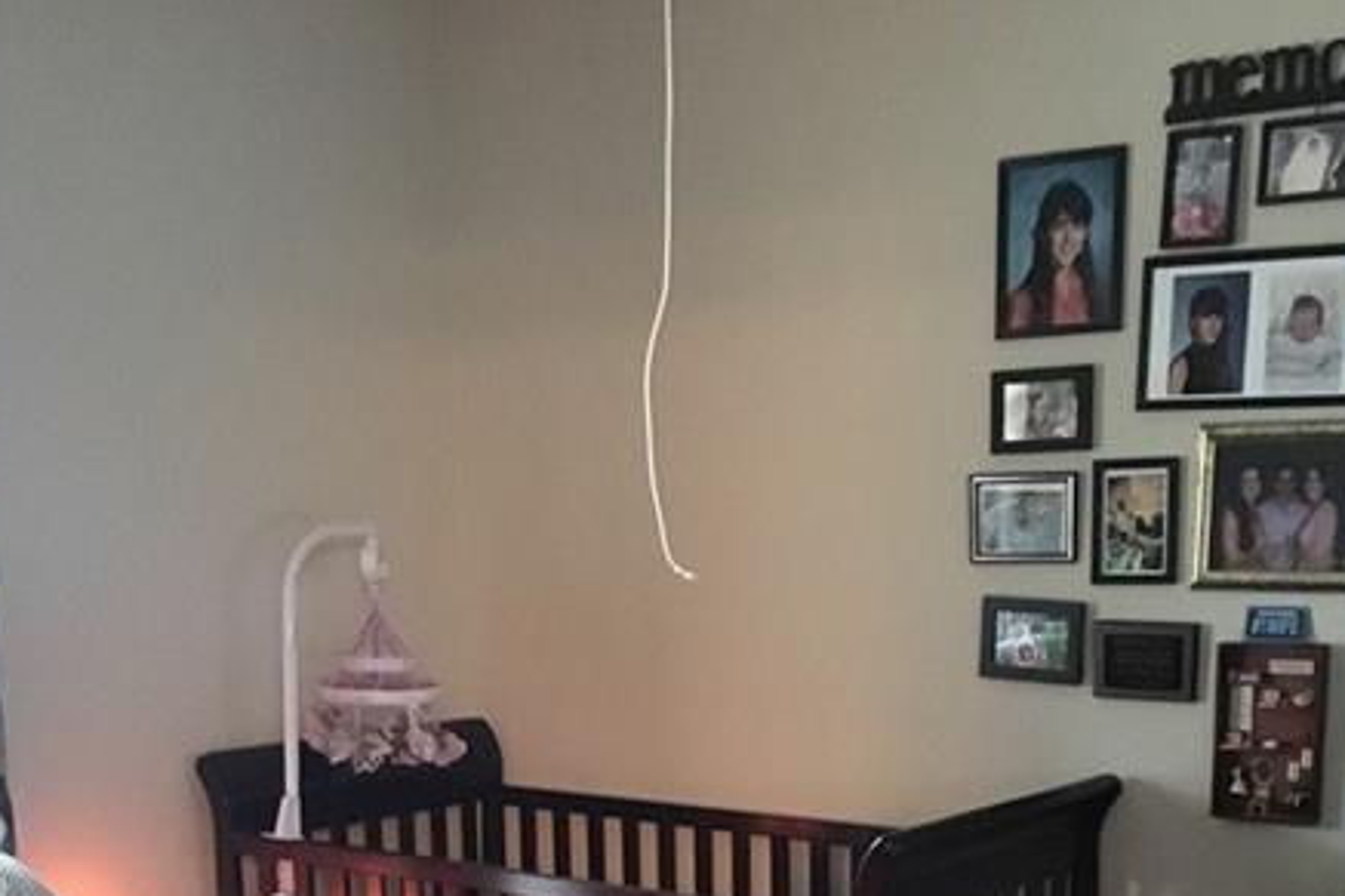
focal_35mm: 53
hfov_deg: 37.5
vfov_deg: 23.6
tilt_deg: -15.8
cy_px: 1028
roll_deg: -0.5
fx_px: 1979
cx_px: 748
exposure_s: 1/15
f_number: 2.2
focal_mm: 4.15
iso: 1250
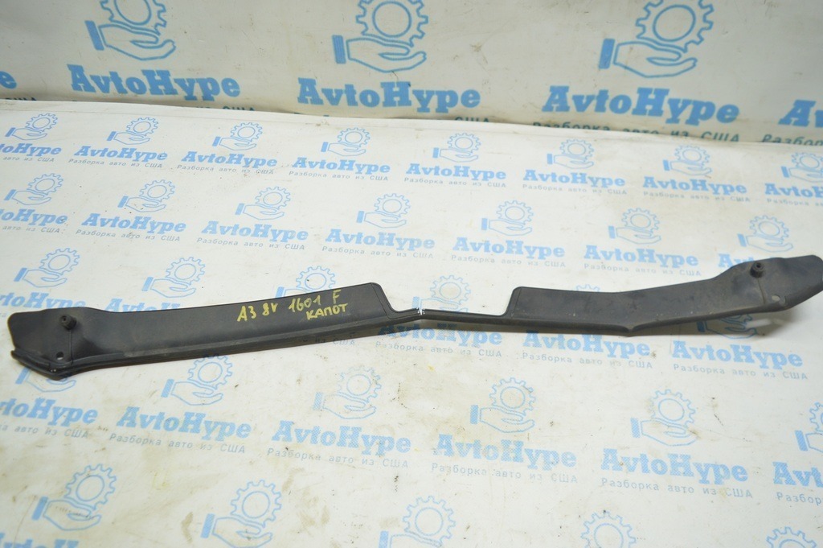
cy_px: 274
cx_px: 412
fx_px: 617
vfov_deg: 47.9
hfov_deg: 67.4
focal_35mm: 27
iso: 400
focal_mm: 18
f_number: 3.5
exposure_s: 1/40
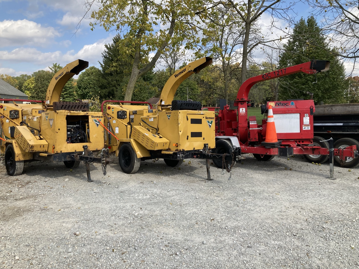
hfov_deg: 63.4
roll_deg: -1.0
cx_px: 180
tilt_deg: -4.6
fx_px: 290
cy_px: 134
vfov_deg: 49.7
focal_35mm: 28
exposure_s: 1/1473
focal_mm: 3.99
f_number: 1.8
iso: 20
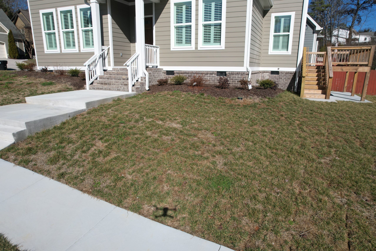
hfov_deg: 78.6
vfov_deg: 57.2
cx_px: 188
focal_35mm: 22
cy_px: 126
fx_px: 230
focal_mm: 8.38
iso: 100
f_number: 2.8
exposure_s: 1/3000
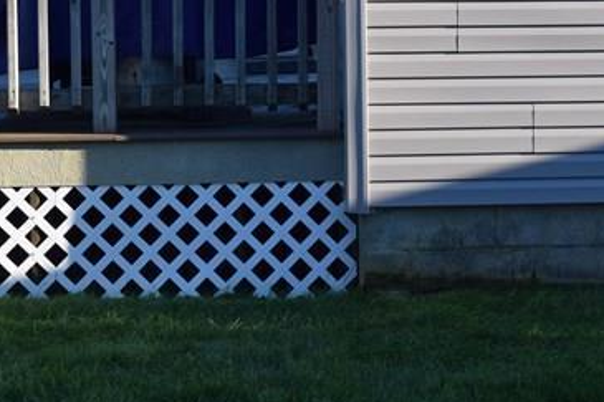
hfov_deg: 17.6
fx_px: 1945
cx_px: 304
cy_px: -103
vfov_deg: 11.5
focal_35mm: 116
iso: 320
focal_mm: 26
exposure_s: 1/250
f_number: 8
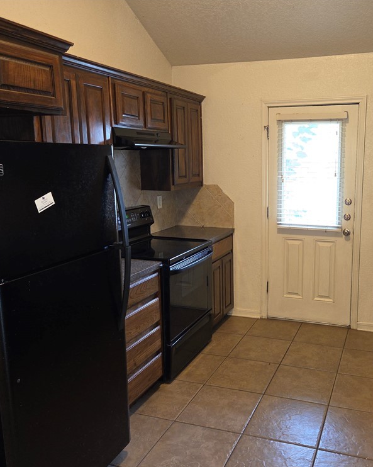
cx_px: 262
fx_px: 428
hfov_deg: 46.0
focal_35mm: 31
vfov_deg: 57.2
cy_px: 240
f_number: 1.8
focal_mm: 5.4
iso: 100
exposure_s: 1/24
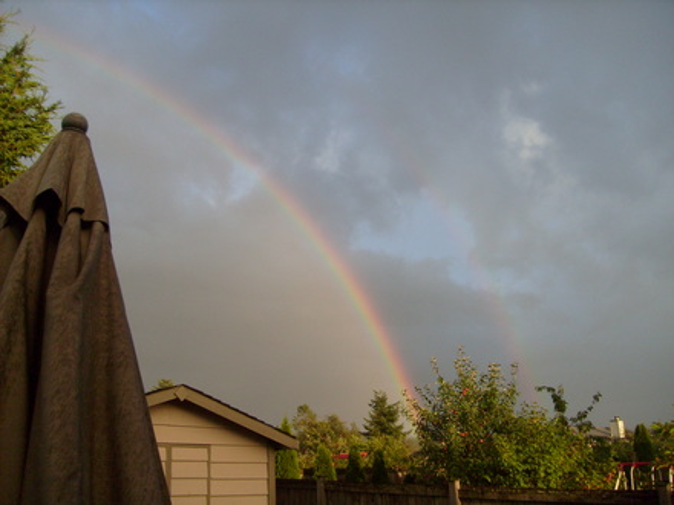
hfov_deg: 52.6
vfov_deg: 40.7
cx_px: 337
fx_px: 681
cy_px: 252
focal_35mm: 35
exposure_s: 1/90
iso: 80
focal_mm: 5.8
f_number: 7.1
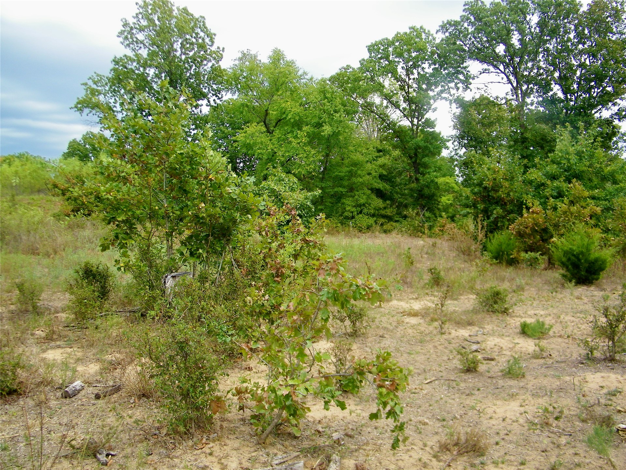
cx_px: 313
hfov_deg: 63.4
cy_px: 235
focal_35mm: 28
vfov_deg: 49.7
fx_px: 506
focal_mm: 5
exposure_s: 1/200
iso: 80
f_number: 3.5
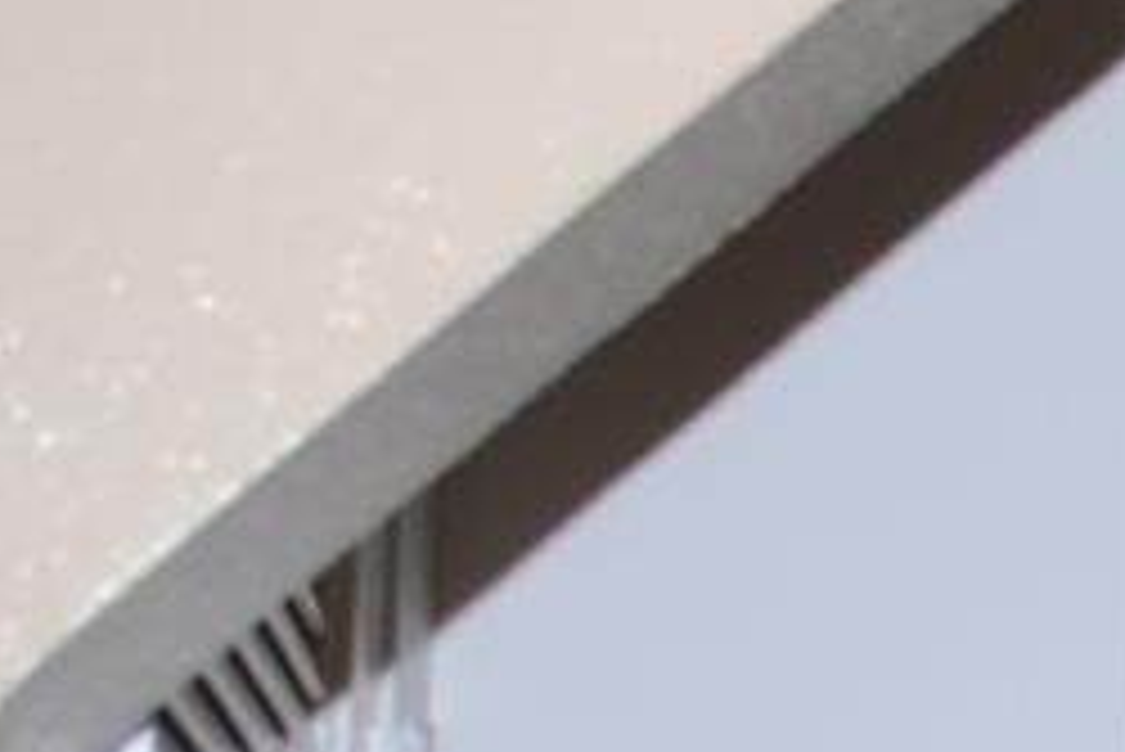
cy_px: 1569
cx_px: 2362
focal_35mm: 162
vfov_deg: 8.0
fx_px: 5065
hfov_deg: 11.3
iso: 200
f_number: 3.5
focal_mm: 18
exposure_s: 1/60
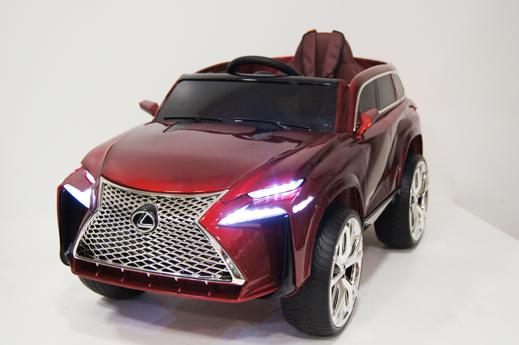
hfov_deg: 43.6
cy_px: 172
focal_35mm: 45
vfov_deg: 29.8
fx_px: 648
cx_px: 260
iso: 1250
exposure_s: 1/50
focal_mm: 30
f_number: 4.5
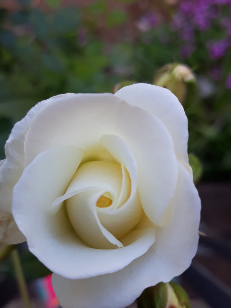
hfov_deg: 38.7
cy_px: 170
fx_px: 329
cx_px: 109
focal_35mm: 37
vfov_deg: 50.1
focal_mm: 3.71
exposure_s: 1/359
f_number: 1.7
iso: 40
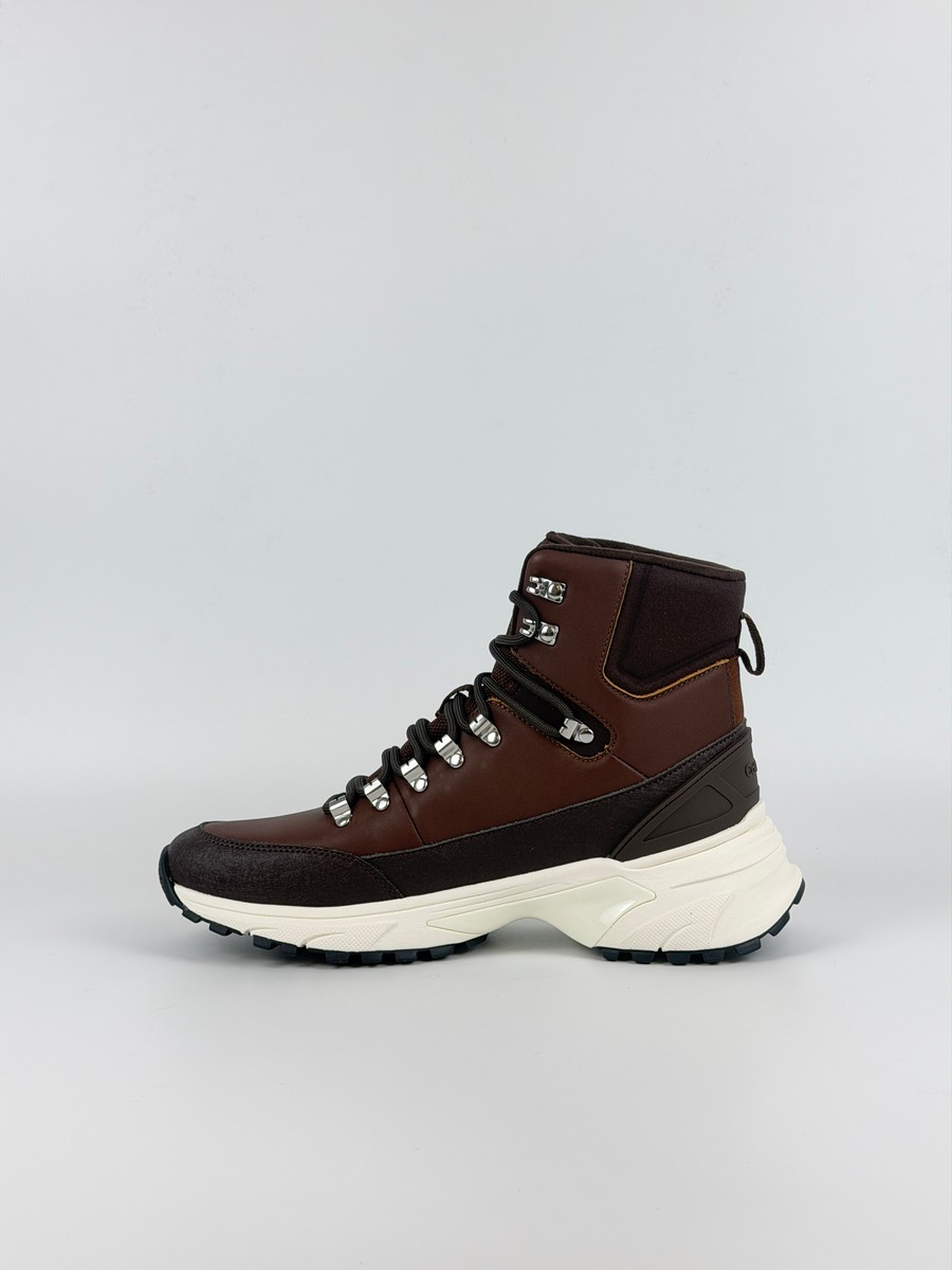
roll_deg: +0.4
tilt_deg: -3.5
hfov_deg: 30.3
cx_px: 476
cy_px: 635
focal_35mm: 48
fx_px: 1760
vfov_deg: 39.7
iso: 50
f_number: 1.78
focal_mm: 6.76
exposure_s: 1/157
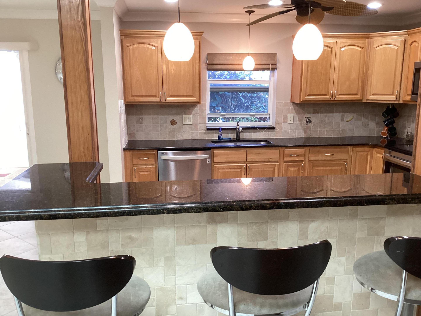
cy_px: 158
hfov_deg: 58.4
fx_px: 377
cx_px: 210
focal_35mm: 31
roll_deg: -0.4
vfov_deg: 45.4
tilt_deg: -11.5
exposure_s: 1/60
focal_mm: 3.3
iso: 160
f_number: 2.4
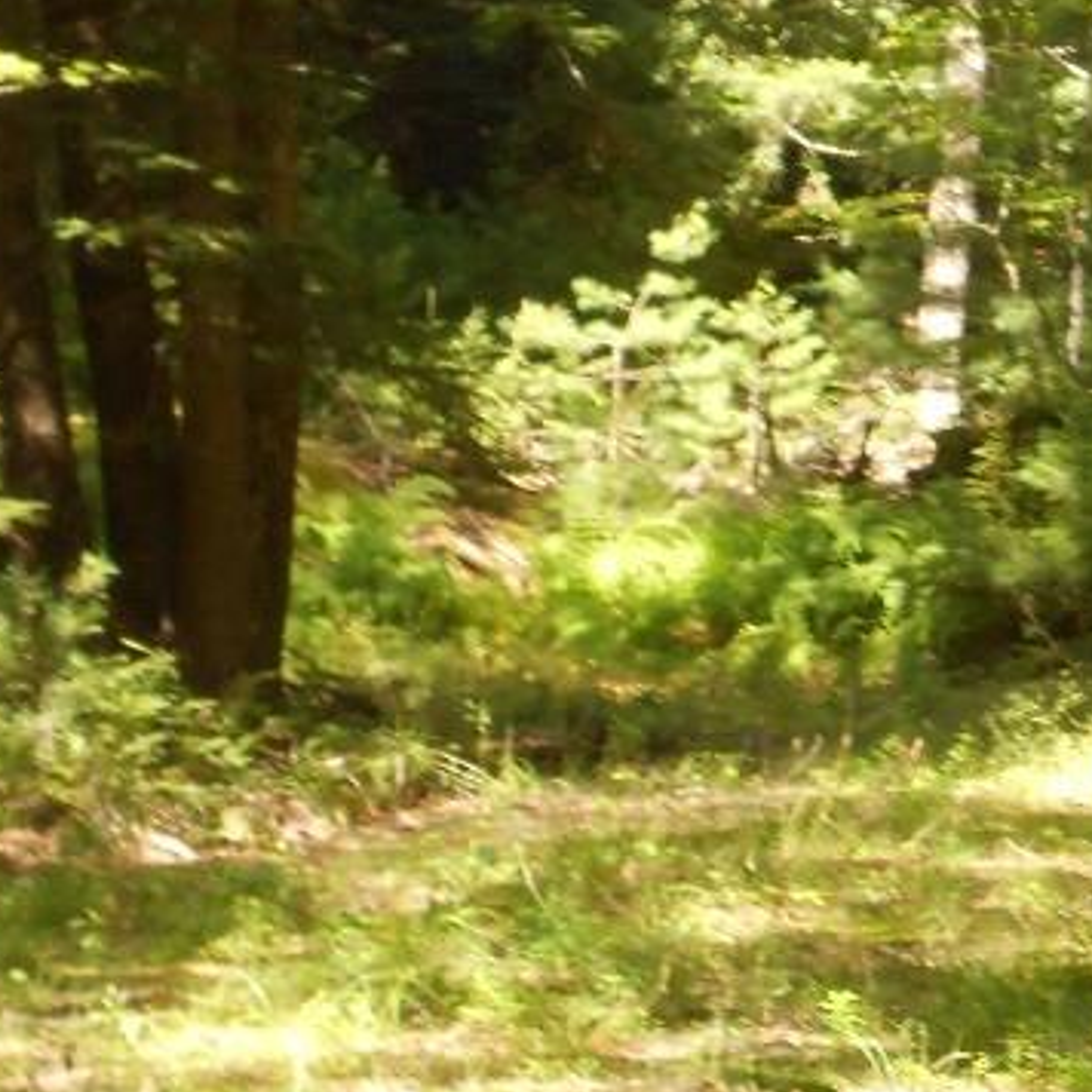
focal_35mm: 206
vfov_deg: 8.5
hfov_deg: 8.4
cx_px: 1132
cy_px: 218
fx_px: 7352
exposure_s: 1/60
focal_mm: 14.5
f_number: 6.6
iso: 200
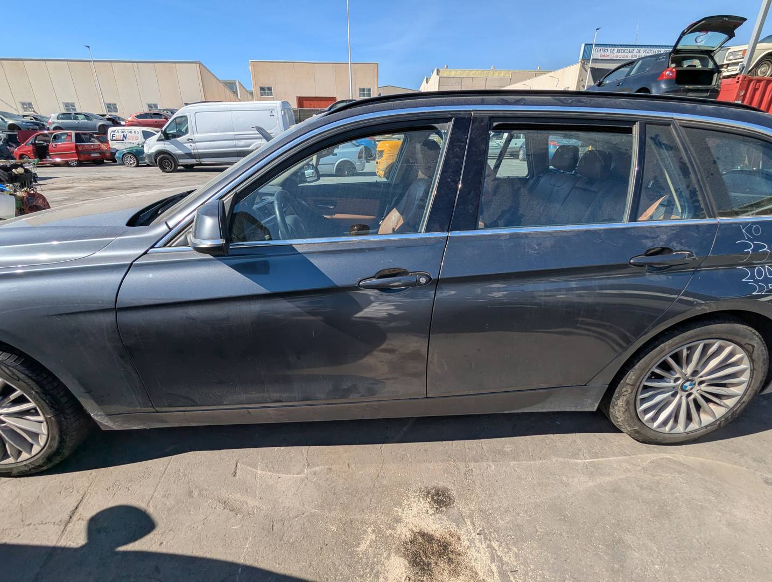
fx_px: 357
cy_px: 291
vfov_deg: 78.3
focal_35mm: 16
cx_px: 386
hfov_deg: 94.4
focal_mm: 2.35
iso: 45
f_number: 2.2
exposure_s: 1/1431
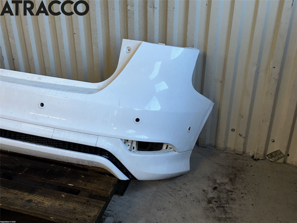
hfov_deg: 39.7
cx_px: 148
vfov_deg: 30.3
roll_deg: -0.5
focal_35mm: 48
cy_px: 112
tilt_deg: -32.8
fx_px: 412
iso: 40
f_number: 1.78
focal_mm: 6.86
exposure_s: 1/41
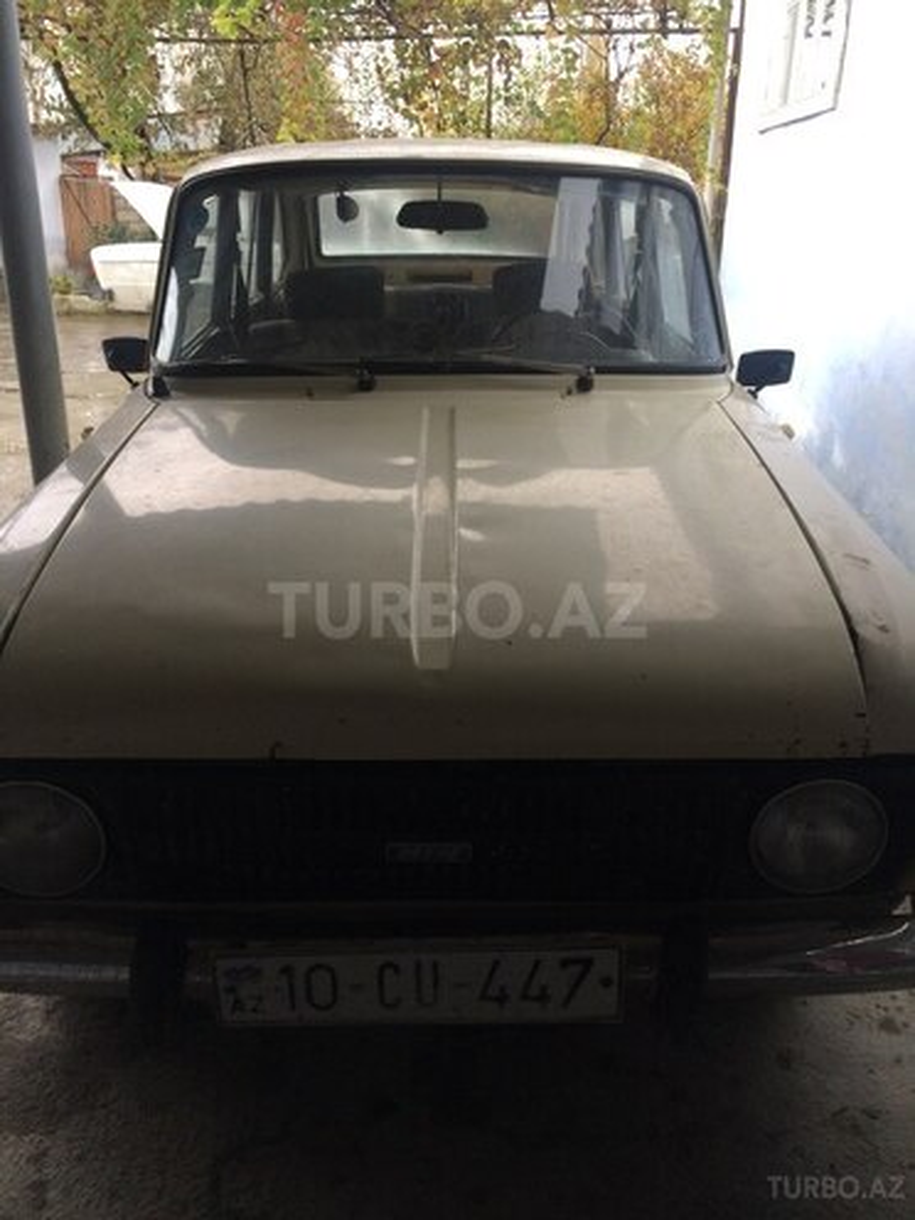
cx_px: 458
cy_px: 610
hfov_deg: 48.2
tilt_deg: -23.9
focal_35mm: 29
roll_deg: -0.4
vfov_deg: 61.7
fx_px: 1022
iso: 40
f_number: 2.2
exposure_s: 1/100
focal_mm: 4.15
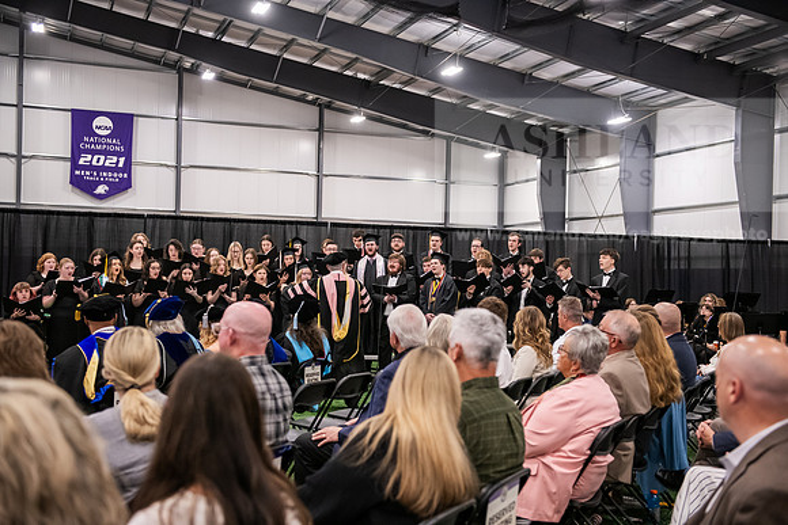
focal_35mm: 45
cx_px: 394
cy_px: 262
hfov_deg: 43.6
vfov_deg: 29.9
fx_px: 985
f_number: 3.2
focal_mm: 45
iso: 2500
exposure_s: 1/200
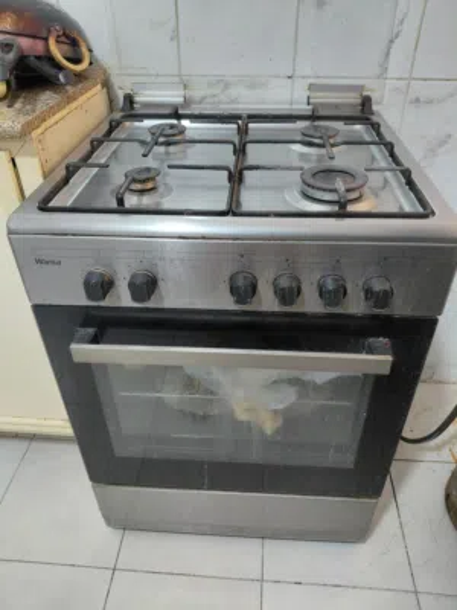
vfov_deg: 69.4
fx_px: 440
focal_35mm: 25
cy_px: 305
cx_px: 228
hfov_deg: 54.9
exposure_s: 1/50.1
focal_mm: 4.69
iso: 200
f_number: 1.8
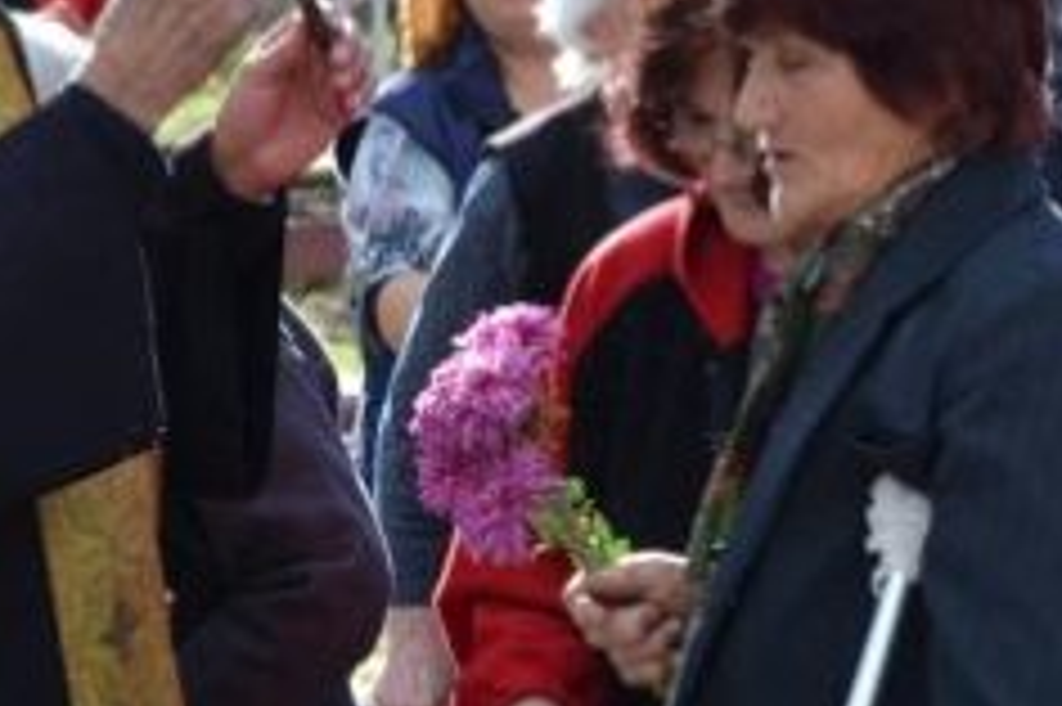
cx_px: 1125
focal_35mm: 186
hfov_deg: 10.9
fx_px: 5483
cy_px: 103
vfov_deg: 7.4
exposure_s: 1/125
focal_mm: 42
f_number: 5.6
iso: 160
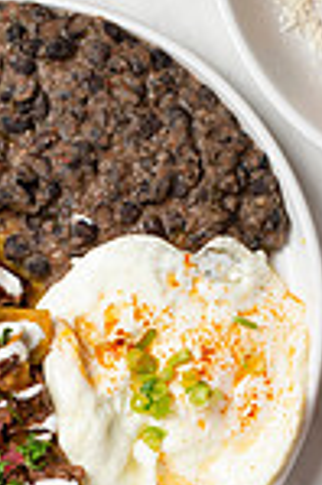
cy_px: 469
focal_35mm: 151
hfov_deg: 9.1
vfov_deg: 13.4
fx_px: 2030
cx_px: 143
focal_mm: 50
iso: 200
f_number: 8
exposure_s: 1/200
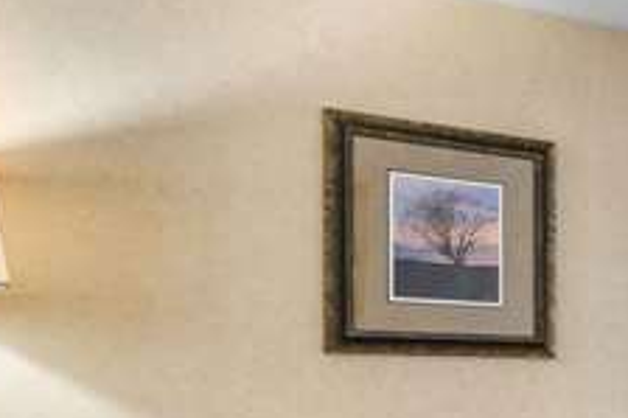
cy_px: 404
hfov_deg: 20.4
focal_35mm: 64
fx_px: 1116
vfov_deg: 20.6
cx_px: 1170
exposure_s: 1/1.67
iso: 400
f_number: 8
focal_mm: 14
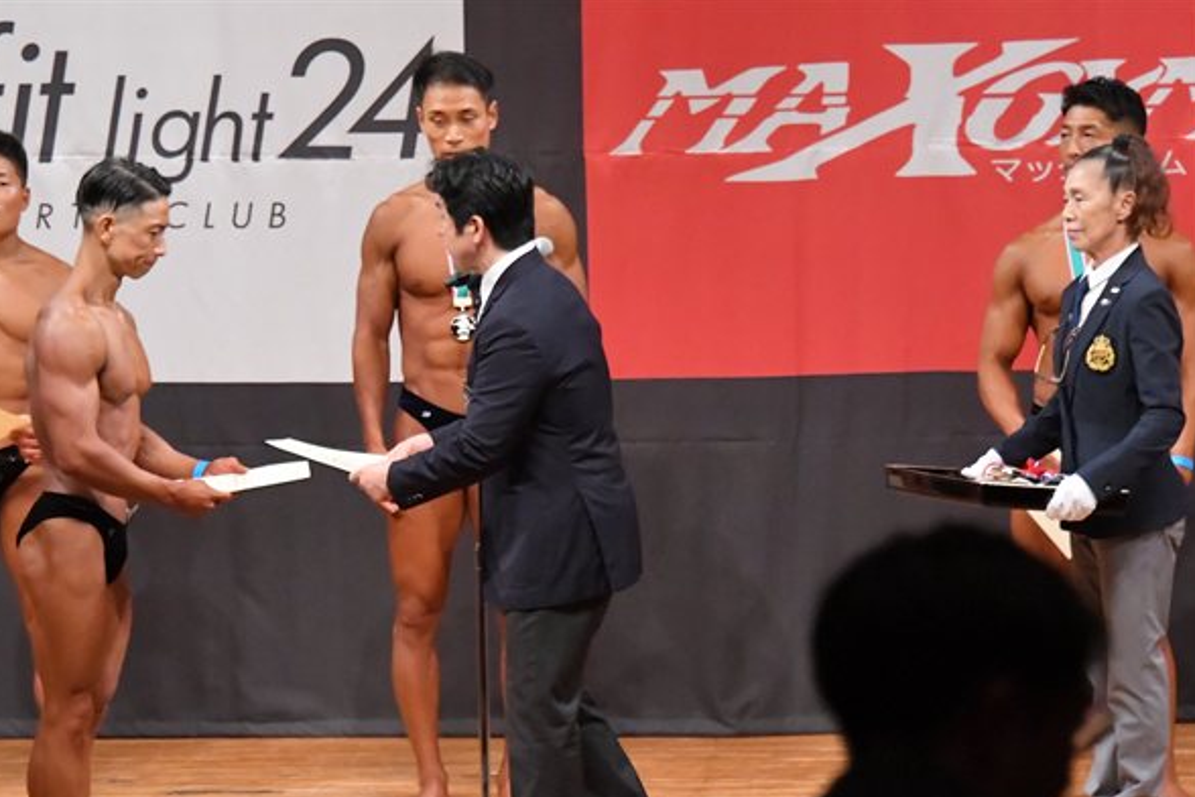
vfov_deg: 4.8
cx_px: 416
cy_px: 523
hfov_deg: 7.2
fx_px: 9493
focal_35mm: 286
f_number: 5.6
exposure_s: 1/400
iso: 9000
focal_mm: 145
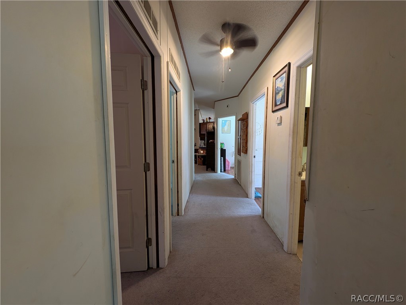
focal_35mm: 12
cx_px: 203
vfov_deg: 94.6
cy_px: 152
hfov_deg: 110.5
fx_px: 141
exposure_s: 1/40
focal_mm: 2.23
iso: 142
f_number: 1.95
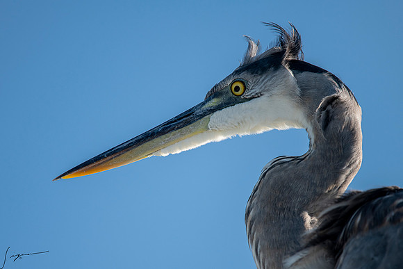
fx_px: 5878
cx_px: 204
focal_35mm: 525
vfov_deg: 2.6
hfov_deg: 3.9
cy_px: 168
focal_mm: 420
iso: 500
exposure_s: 1/2000
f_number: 5.6
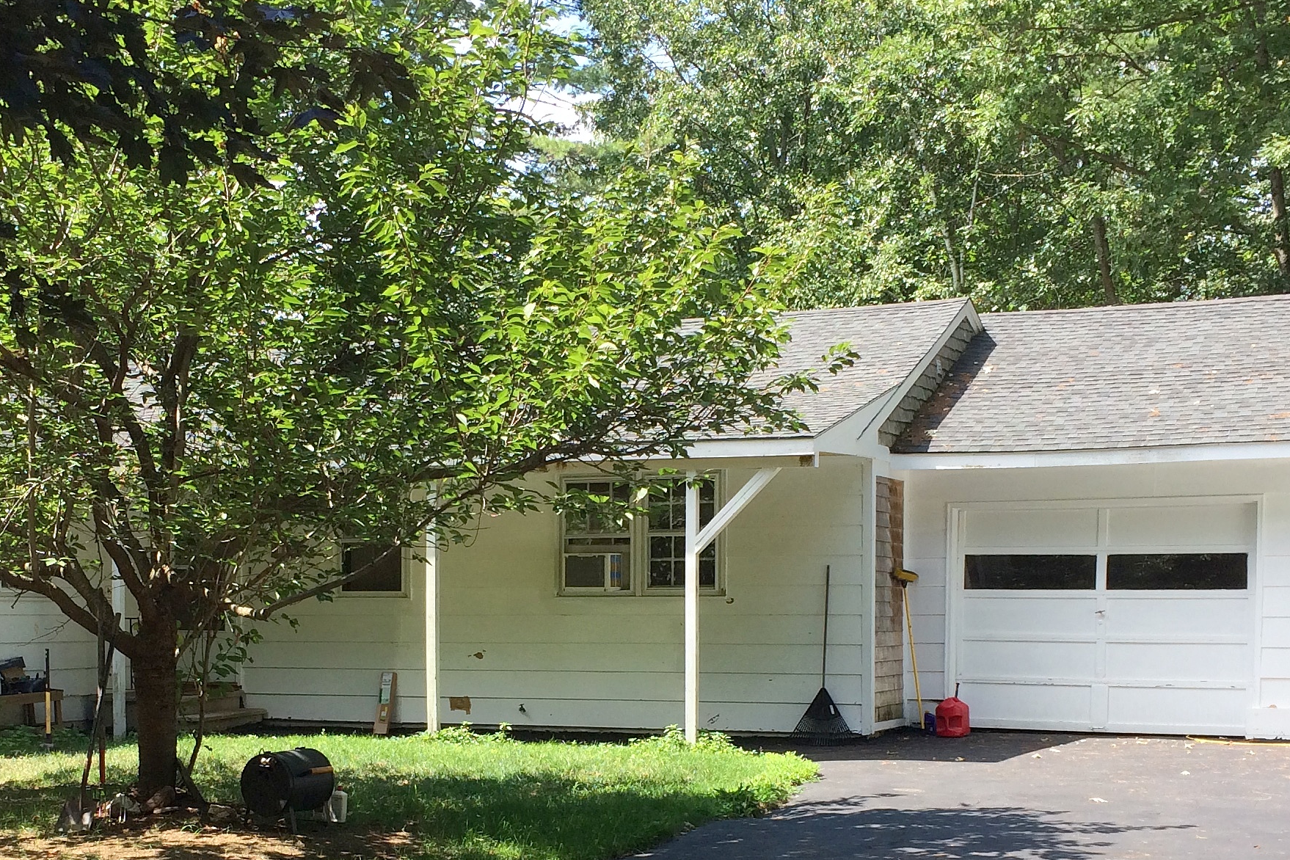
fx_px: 2007
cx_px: 538
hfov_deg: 35.6
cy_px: 697
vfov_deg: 23.8
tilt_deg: -2.8
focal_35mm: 56
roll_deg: +2.3
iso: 32
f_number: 2.2
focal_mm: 4.15
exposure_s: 1/595
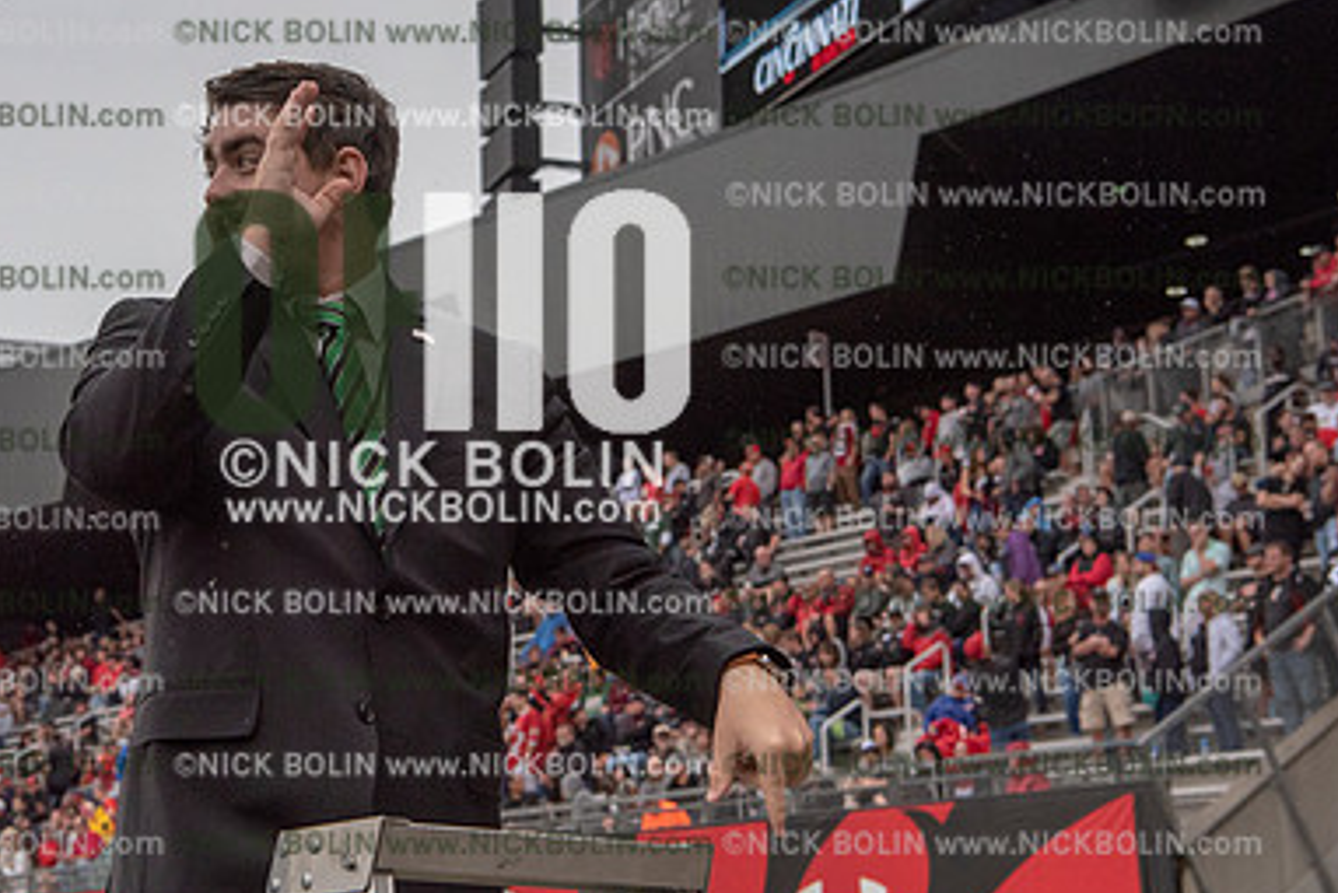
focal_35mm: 76
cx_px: 441
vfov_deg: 17.9
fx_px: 2826
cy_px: 359
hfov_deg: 26.5
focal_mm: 50
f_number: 6.3
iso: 2000
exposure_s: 1/4000
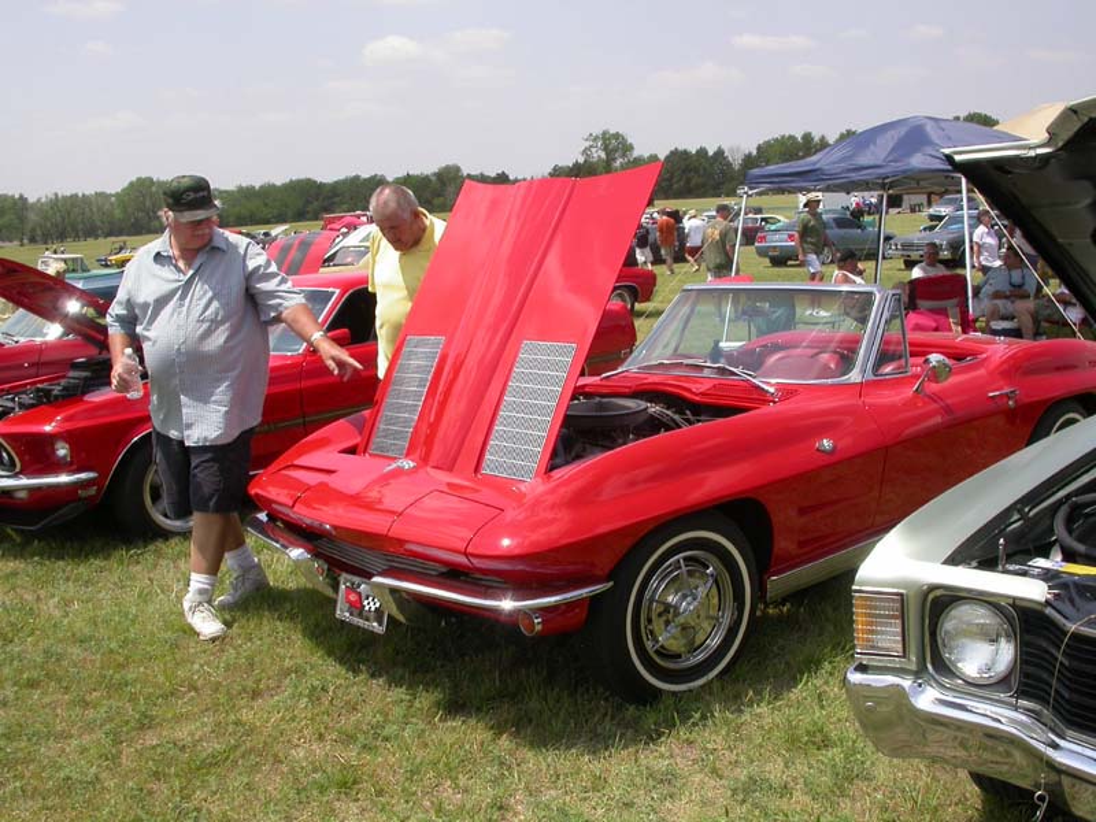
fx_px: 1203
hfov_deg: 49.0
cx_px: 548
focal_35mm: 38
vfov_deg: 37.7
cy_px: 411
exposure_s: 1/300
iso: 100
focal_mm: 7.85
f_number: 7.5
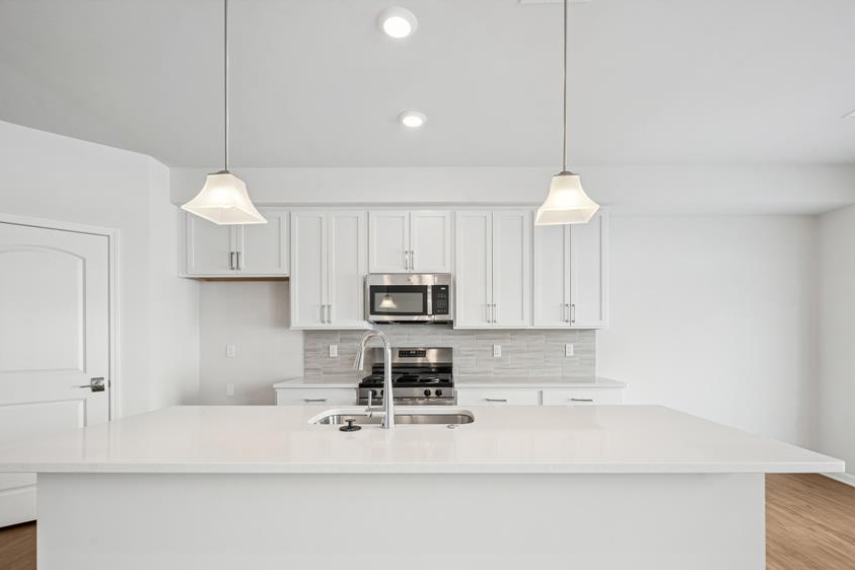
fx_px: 404
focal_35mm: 17
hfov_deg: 93.2
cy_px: 340
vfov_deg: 69.8
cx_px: 445
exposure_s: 1/5
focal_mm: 14
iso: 50
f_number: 9
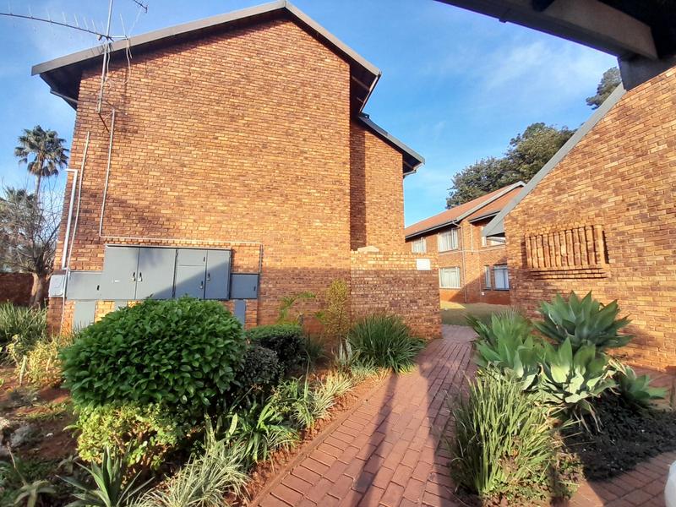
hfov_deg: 106.2
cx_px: 338
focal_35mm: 13
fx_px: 254
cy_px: 254
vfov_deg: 89.9
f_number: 2.2
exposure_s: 1/314
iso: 40
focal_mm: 1.13
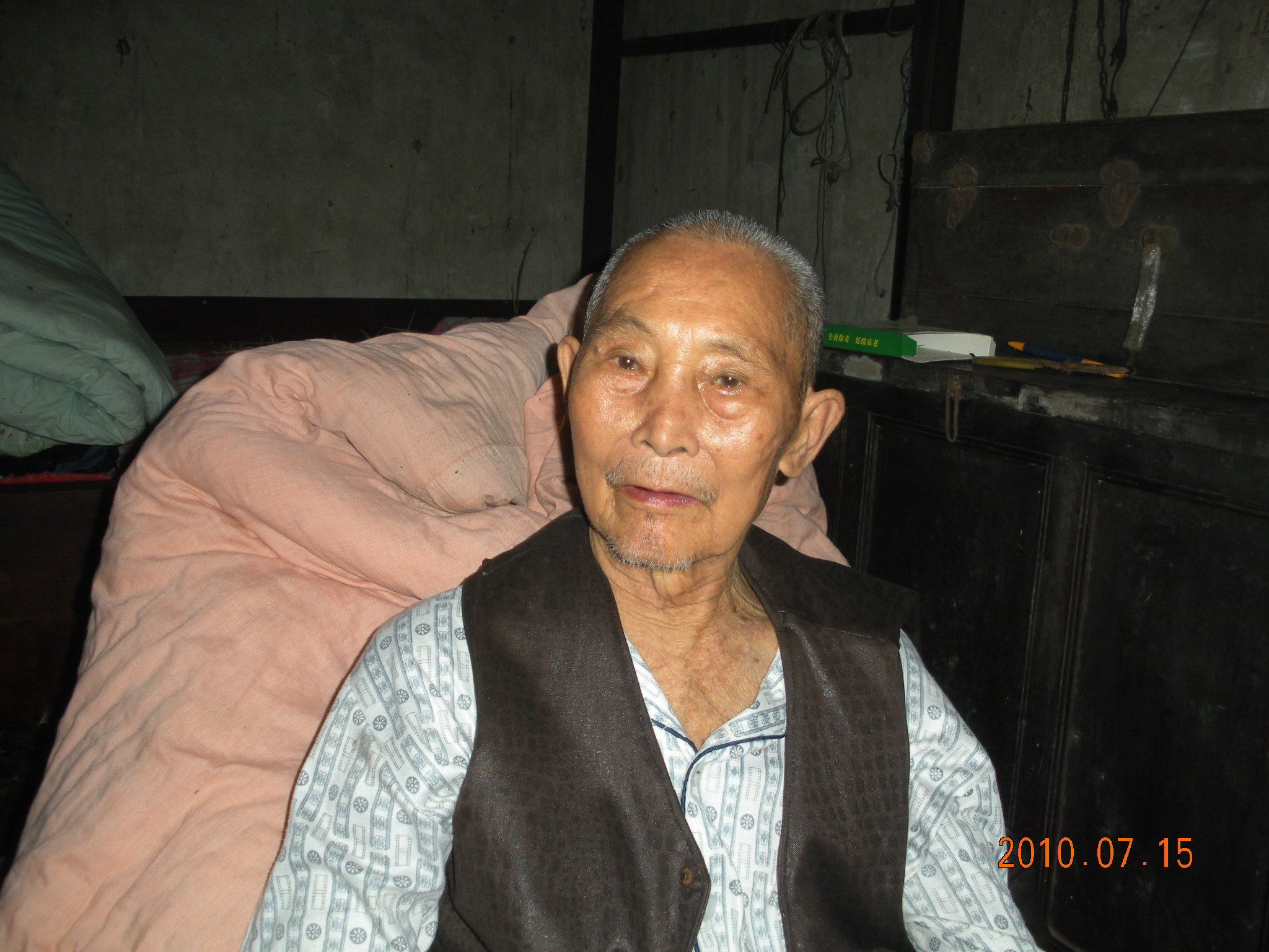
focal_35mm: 36
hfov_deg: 51.4
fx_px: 1320
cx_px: 634
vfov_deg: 39.7
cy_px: 476
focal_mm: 6.3
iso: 89
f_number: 3.5
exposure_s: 1/60
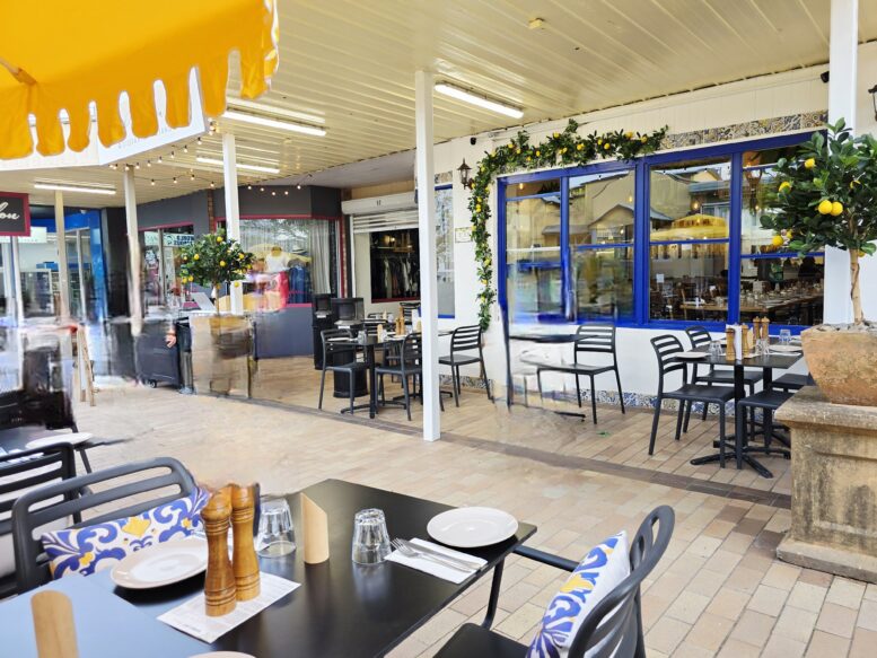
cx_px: 438
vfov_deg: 58.9
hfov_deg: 73.9
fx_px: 583
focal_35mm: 23
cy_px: 329
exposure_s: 1/101
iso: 64
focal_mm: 6.3
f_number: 1.7
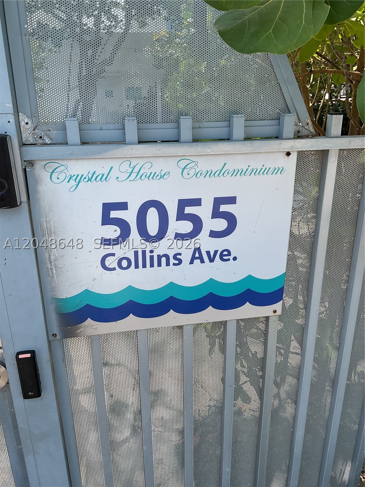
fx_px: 408
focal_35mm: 29
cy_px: 244
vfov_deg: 61.7
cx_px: 182
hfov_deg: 48.2
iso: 16
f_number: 1.8
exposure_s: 1/883
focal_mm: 3
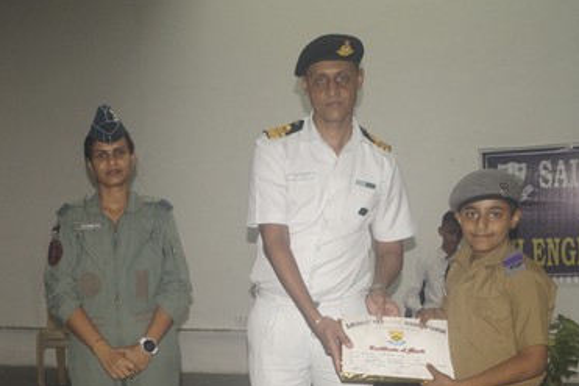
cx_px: 245
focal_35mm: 51
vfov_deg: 26.0
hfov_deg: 38.8
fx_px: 820
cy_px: 309
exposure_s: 1/160
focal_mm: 18
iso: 800
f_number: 3.5
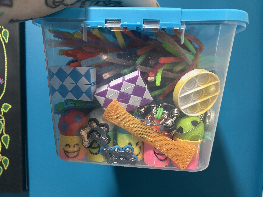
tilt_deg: -4.5
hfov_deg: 67.3
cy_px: 98
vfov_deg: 53.1
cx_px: 132
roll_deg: -0.9
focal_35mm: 26
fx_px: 198
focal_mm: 5.7
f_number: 1.5
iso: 400
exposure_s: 1/42
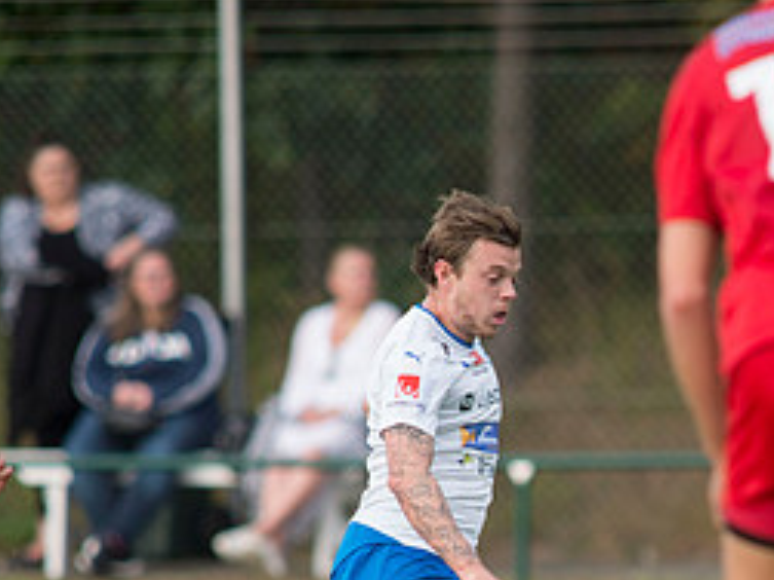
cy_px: 537
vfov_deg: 1.6
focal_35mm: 934
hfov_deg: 2.1
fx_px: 20874
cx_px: 623
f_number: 4
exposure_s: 1/1250
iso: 720
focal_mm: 420
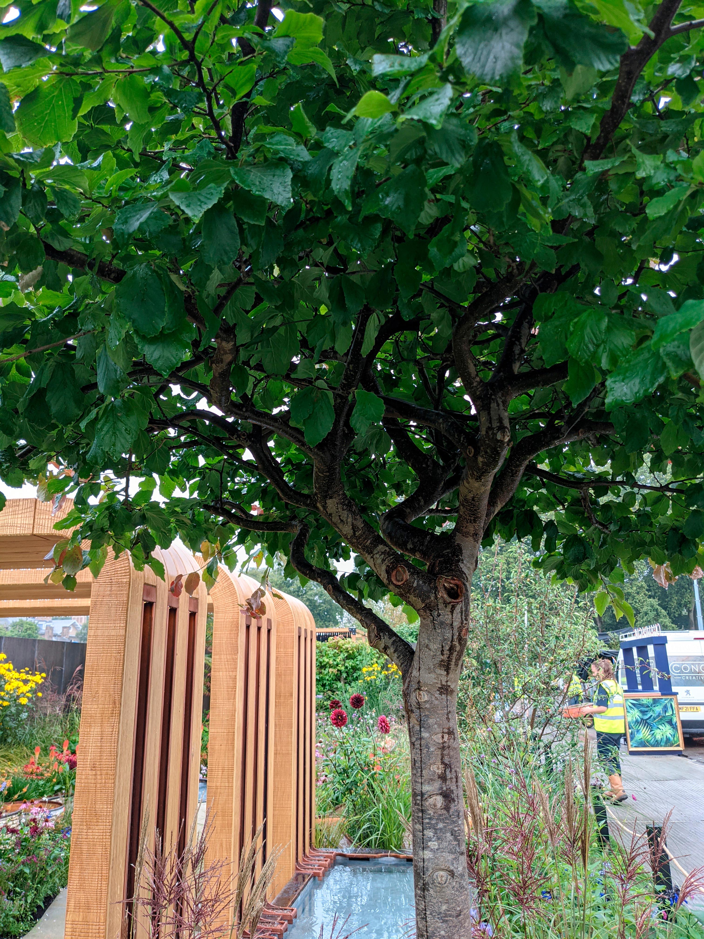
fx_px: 732
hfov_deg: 51.4
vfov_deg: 65.3
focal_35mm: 27
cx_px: 352
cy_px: 470
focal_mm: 4.38
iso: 48
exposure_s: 1/235
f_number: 1.73
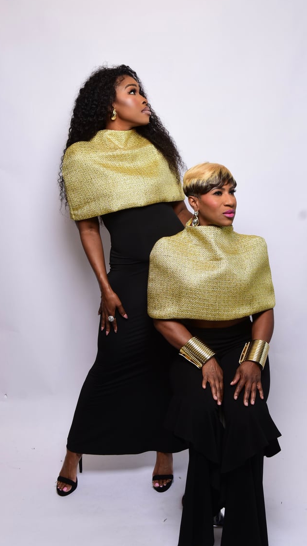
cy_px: 272
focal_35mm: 31
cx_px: 183
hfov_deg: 37.6
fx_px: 449
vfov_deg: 62.6
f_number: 5.6
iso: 200
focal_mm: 29
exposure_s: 1/125
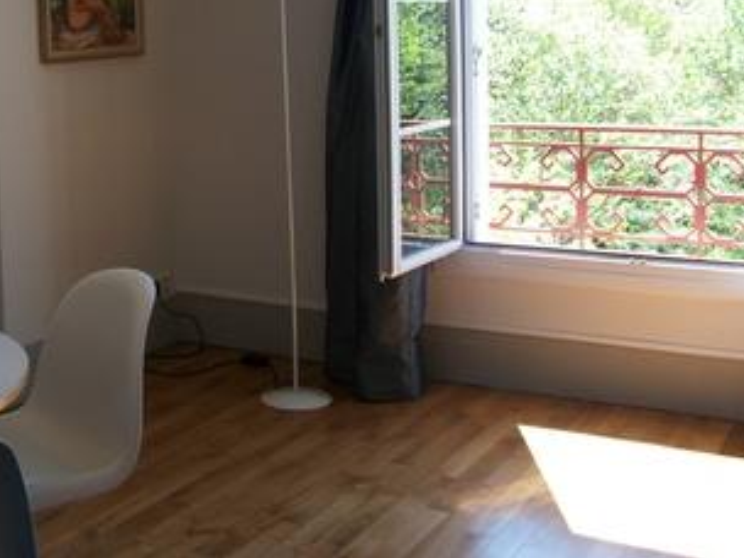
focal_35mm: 51
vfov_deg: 27.9
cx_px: 201
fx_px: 1096
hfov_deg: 36.7
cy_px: 102
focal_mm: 5.7
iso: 80
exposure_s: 1/133
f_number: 2.9
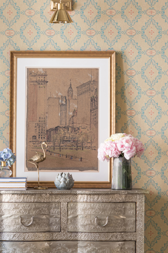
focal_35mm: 108
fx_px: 756
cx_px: 51
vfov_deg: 18.9
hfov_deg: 12.7
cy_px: 165
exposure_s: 1/2
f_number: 10
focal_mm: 56
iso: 125
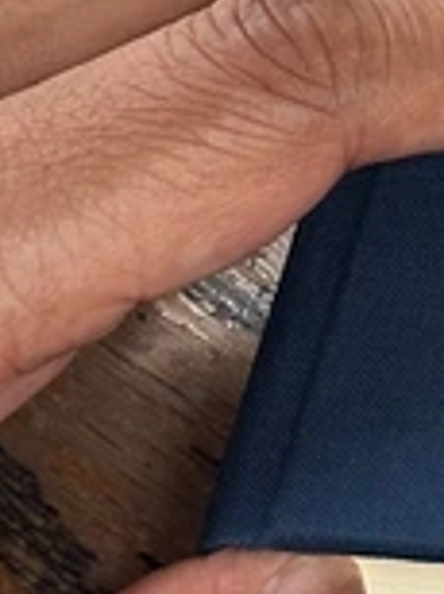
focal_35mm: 275
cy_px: -309
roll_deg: +0.7
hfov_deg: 5.2
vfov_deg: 7.1
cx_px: 1124
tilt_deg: -41.4
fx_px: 4716
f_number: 1.78
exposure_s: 1/92
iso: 80
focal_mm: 6.86
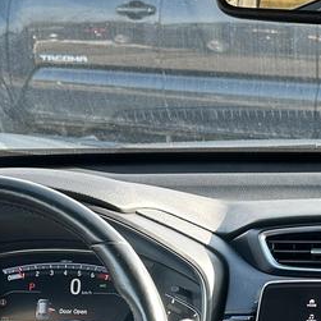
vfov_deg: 15.5
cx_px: 361
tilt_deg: -21.4
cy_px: 396
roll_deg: +0.5
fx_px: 1133
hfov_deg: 15.7
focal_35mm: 108
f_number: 1.78
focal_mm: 6.86
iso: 64
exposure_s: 1/133
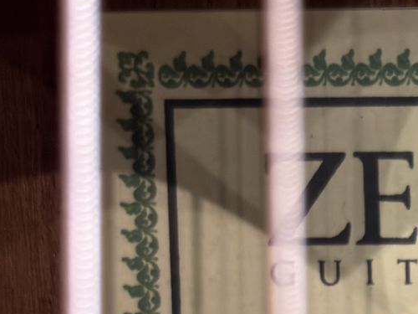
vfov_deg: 11.0
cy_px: 358
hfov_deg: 14.3
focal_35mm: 133
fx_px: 1606
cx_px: 519
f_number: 1.6
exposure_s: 1/40
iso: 125
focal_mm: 5.96
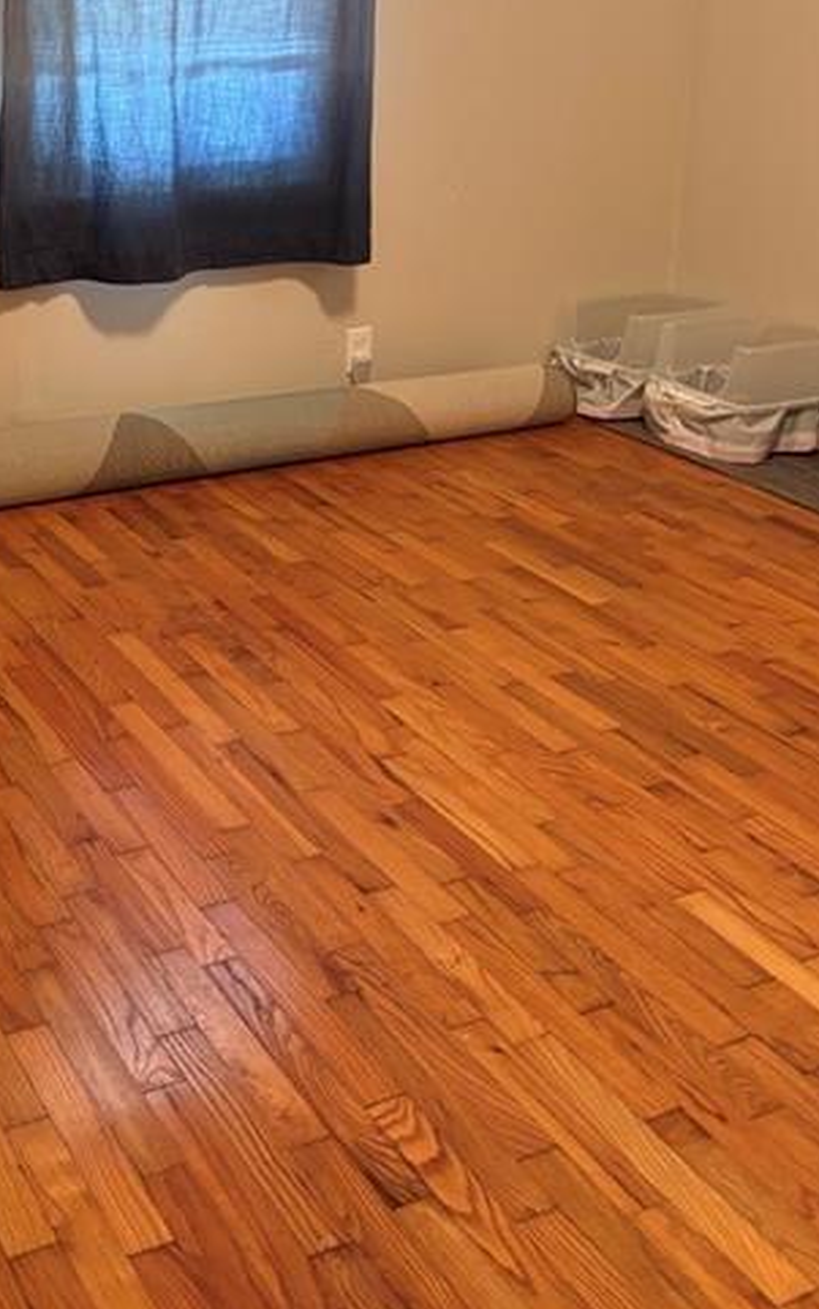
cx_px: 98
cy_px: 272
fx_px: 1570
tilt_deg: -12.2
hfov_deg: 28.2
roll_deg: -0.3
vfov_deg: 43.3
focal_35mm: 44
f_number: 1.6
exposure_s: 1/40
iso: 400
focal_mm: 5.96
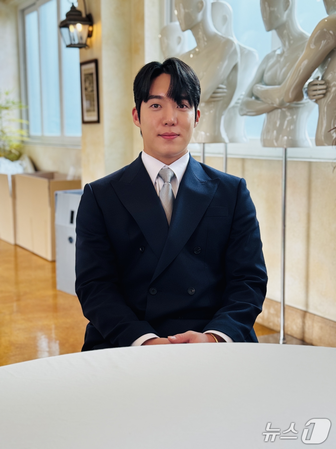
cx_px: 168
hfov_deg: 30.3
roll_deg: +0.5
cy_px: 224
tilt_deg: -7.7
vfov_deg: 39.7
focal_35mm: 48
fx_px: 621
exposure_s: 1/120
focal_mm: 6.76
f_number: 1.78
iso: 80
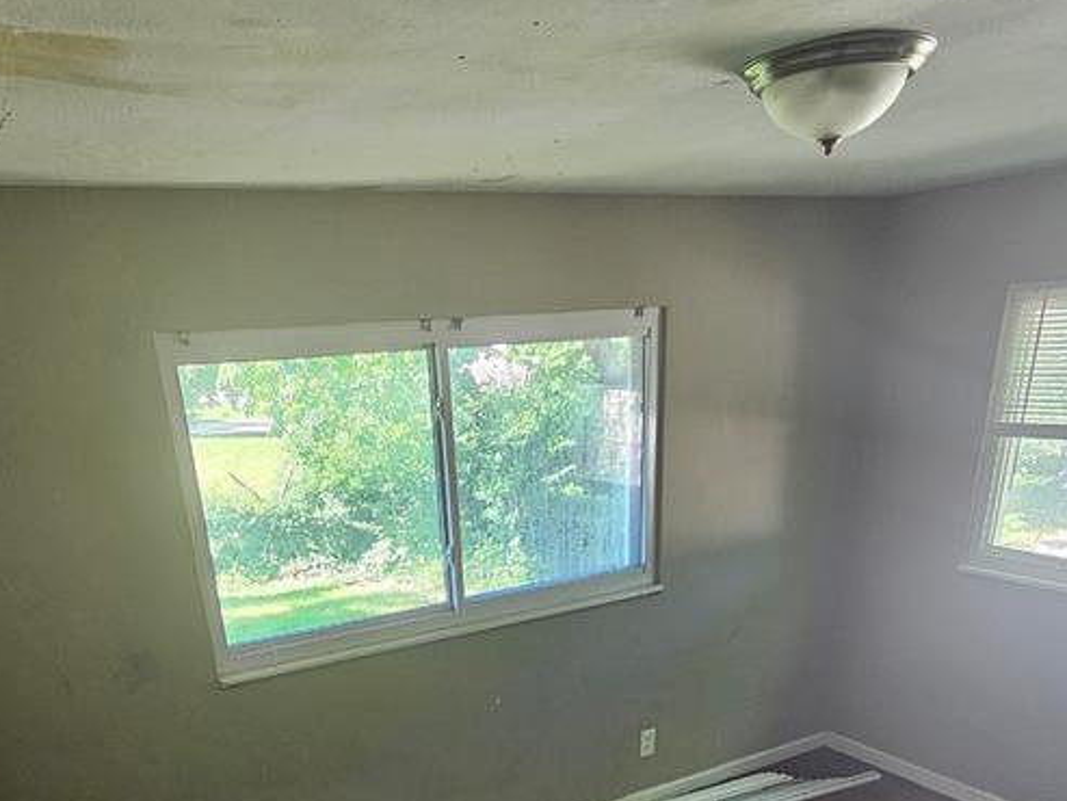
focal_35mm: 27
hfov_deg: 65.2
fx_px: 832
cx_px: 485
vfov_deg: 45.6
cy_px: 747
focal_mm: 2.2
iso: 200
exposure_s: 1/60
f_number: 2.2
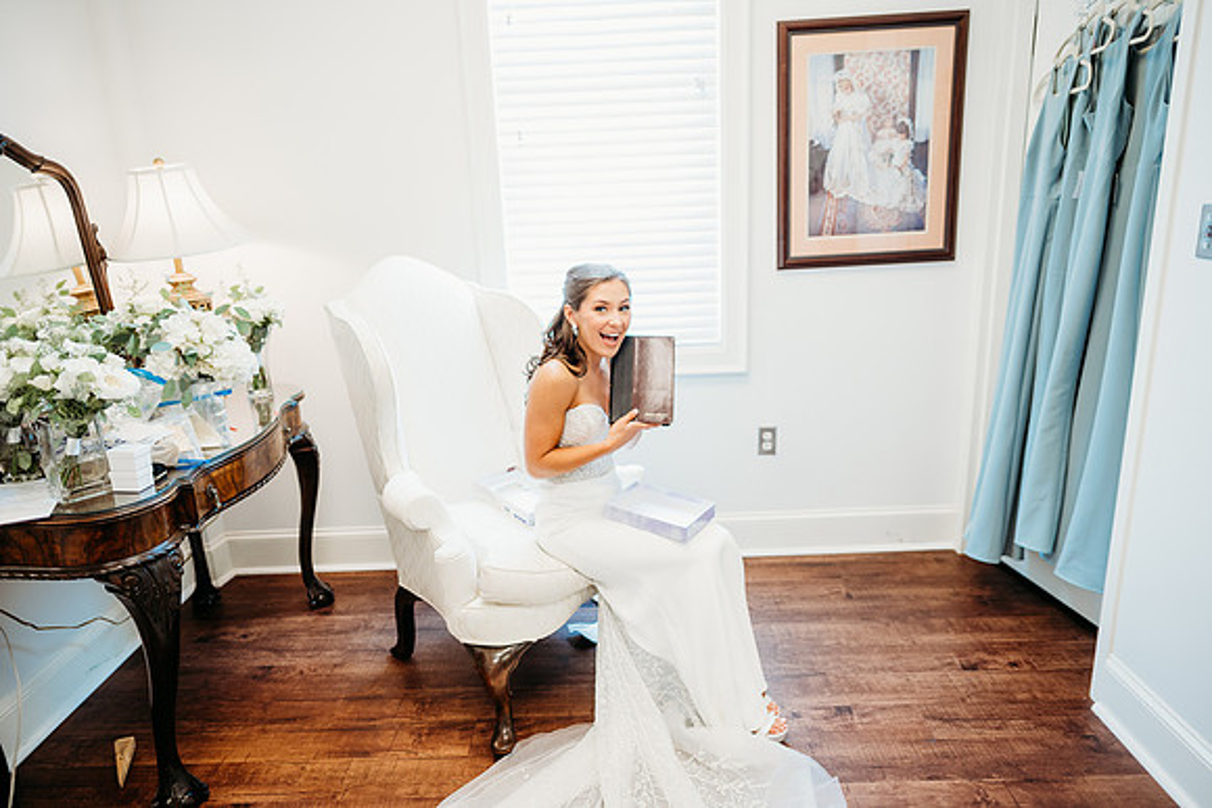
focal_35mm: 24
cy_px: 404
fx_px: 808
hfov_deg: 73.7
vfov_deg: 53.2
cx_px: 606
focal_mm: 24
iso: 320
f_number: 2.5
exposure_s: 1/160
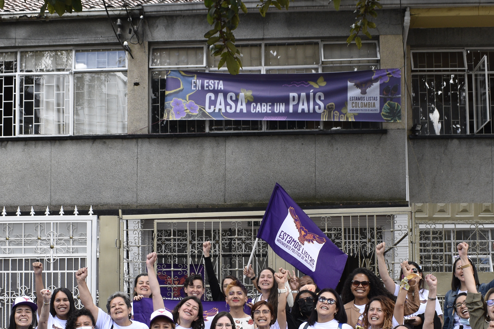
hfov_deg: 33.4
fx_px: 823
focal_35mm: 60
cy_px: 264
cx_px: 220
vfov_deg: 22.3
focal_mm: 20
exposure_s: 1/250
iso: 320
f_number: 5.6
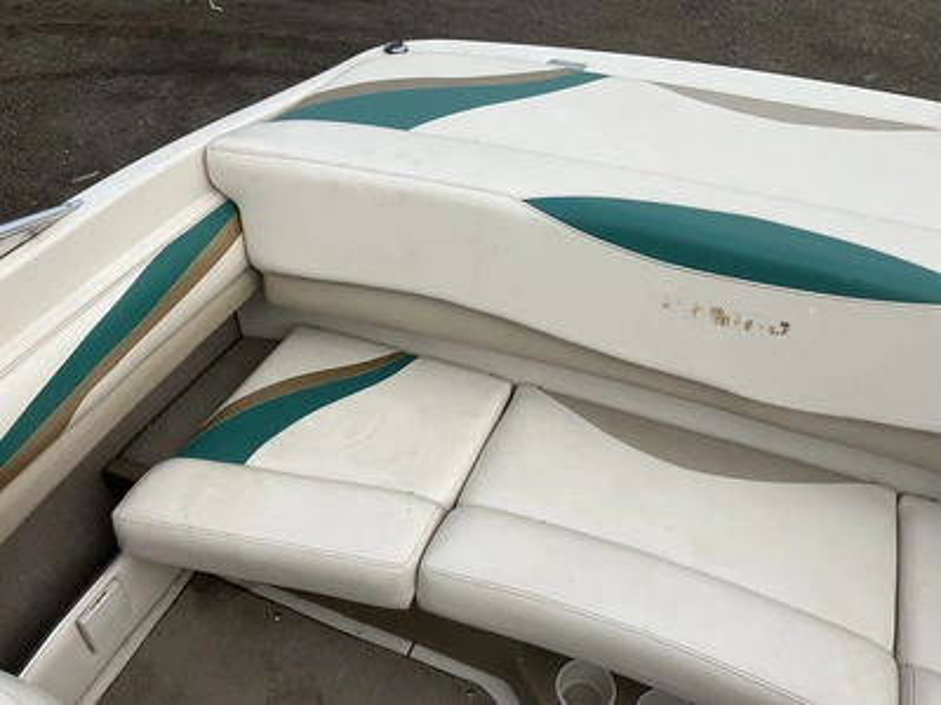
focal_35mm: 29
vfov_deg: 48.2
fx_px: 788
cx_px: 470
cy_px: 352
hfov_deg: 61.7
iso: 25
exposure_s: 1/1675
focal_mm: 3
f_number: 1.8
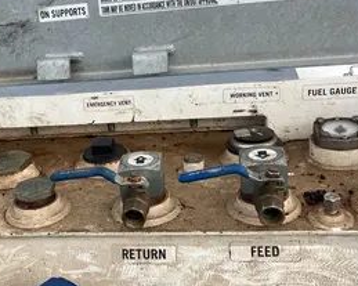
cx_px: 72
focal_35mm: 58
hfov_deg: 31.6
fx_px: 614
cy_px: 153
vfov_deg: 26.2
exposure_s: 1/656
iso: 32
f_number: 1.8
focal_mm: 3.99
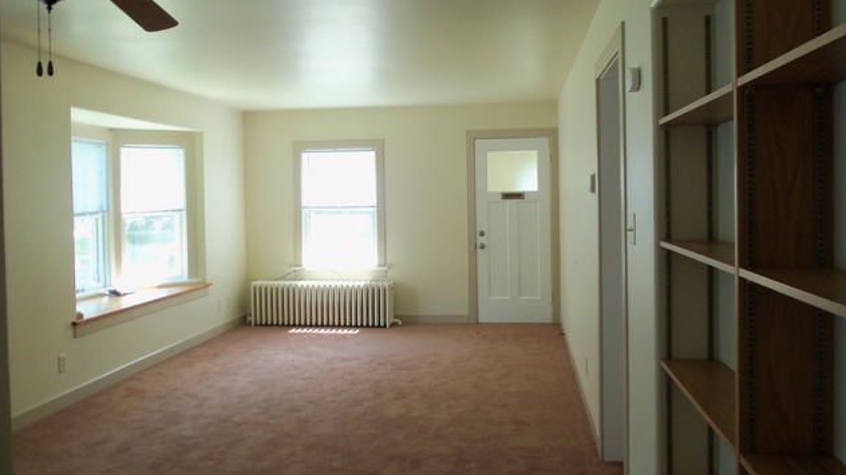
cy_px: 210
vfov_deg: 36.6
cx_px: 423
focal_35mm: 32
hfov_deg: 61.0
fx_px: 718
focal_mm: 5.2
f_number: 3.4
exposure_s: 1/30
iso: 100
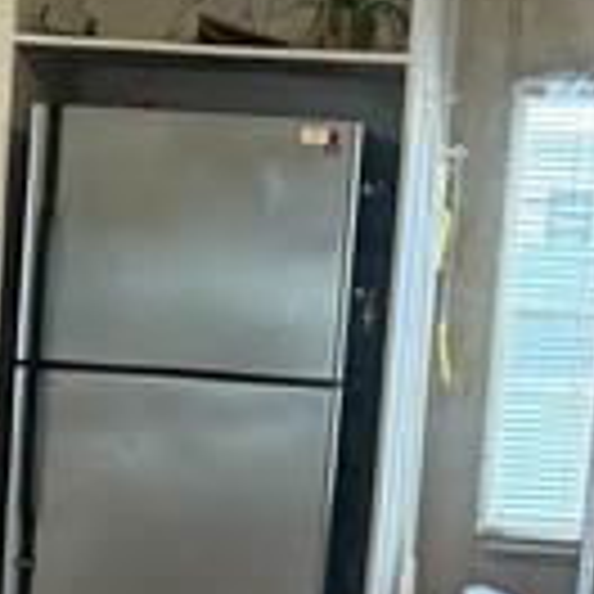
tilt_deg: -10.6
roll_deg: -2.9
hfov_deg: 10.6
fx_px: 3184
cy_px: 864
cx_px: 36
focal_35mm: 164
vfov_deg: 10.3
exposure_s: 1/120
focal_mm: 6.76
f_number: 1.78
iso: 320
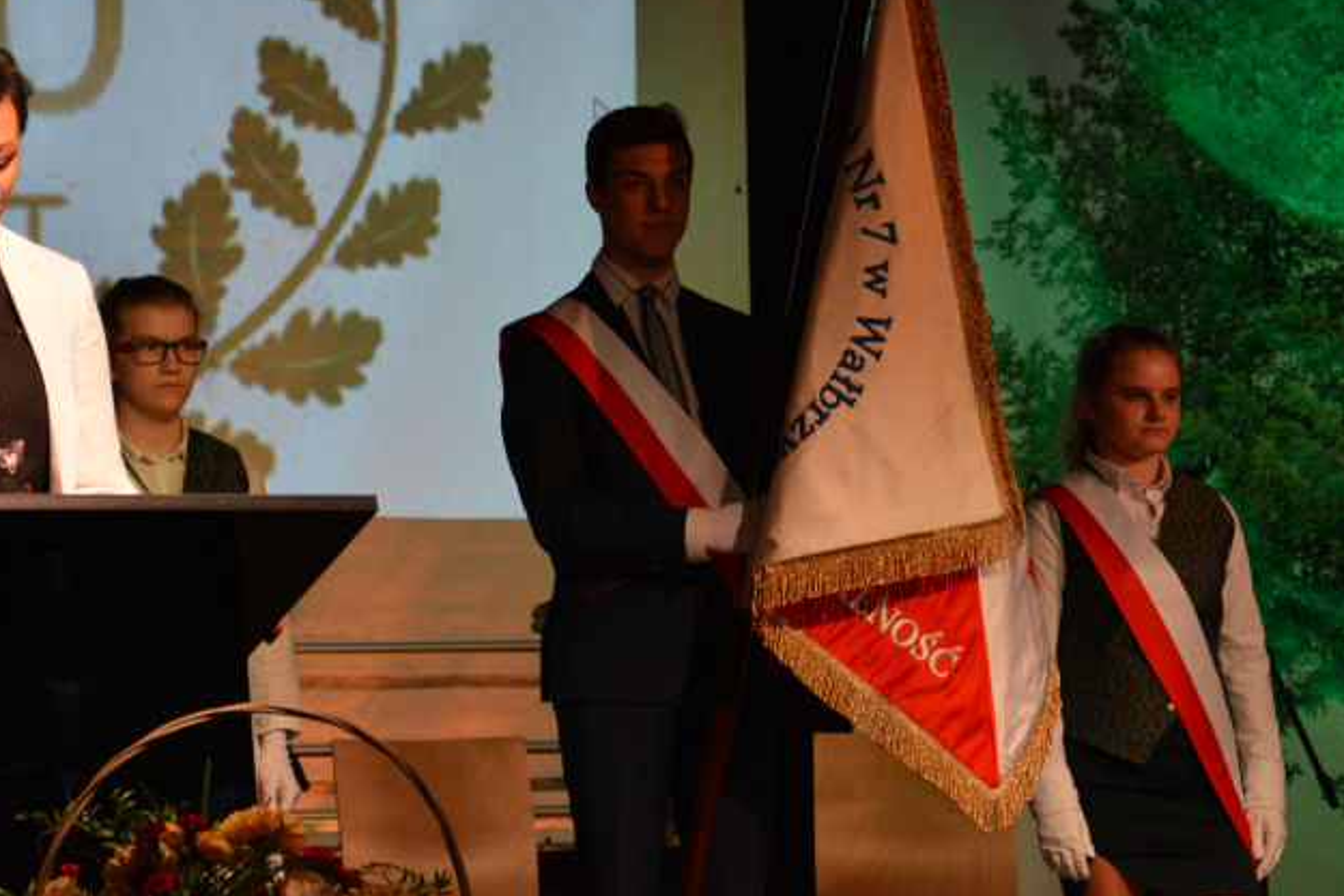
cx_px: 514
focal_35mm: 227
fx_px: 8466
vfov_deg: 6.1
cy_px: 307
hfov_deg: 9.1
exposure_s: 1/60
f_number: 5.6
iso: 500
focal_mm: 105
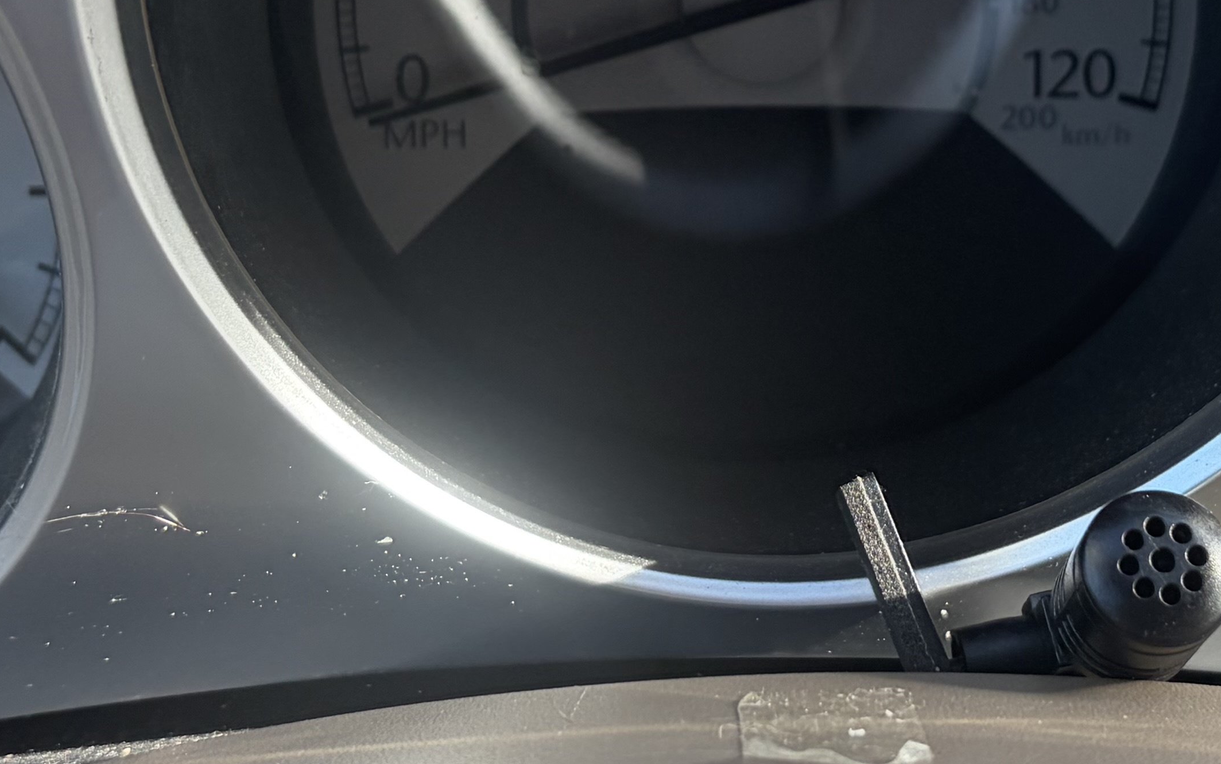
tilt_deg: -24.7
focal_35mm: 74
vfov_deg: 17.5
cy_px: 167
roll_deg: -0.4
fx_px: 2463
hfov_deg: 27.8
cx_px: 746
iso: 100
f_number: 1.6
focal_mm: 5.96
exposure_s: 1/229
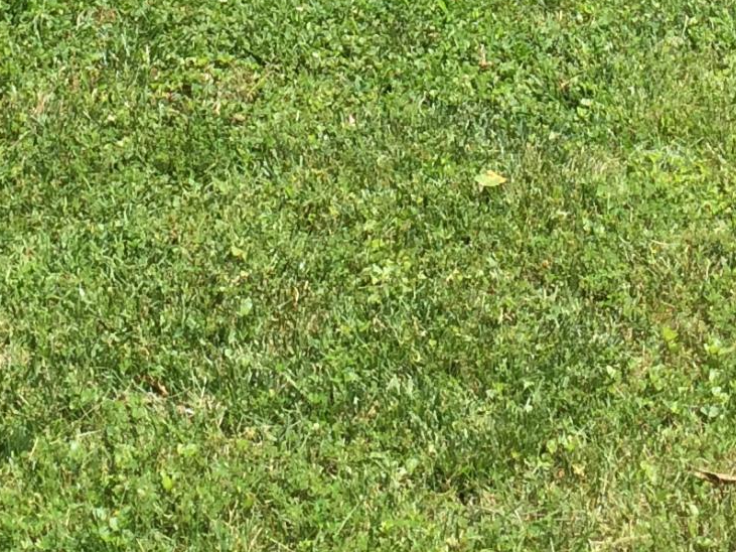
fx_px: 2530
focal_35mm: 119
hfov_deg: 16.6
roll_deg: +0.5
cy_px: -538
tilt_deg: -12.2
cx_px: 378
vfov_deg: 11.3
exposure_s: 1/1053
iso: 32
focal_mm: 4.15
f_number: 2.2
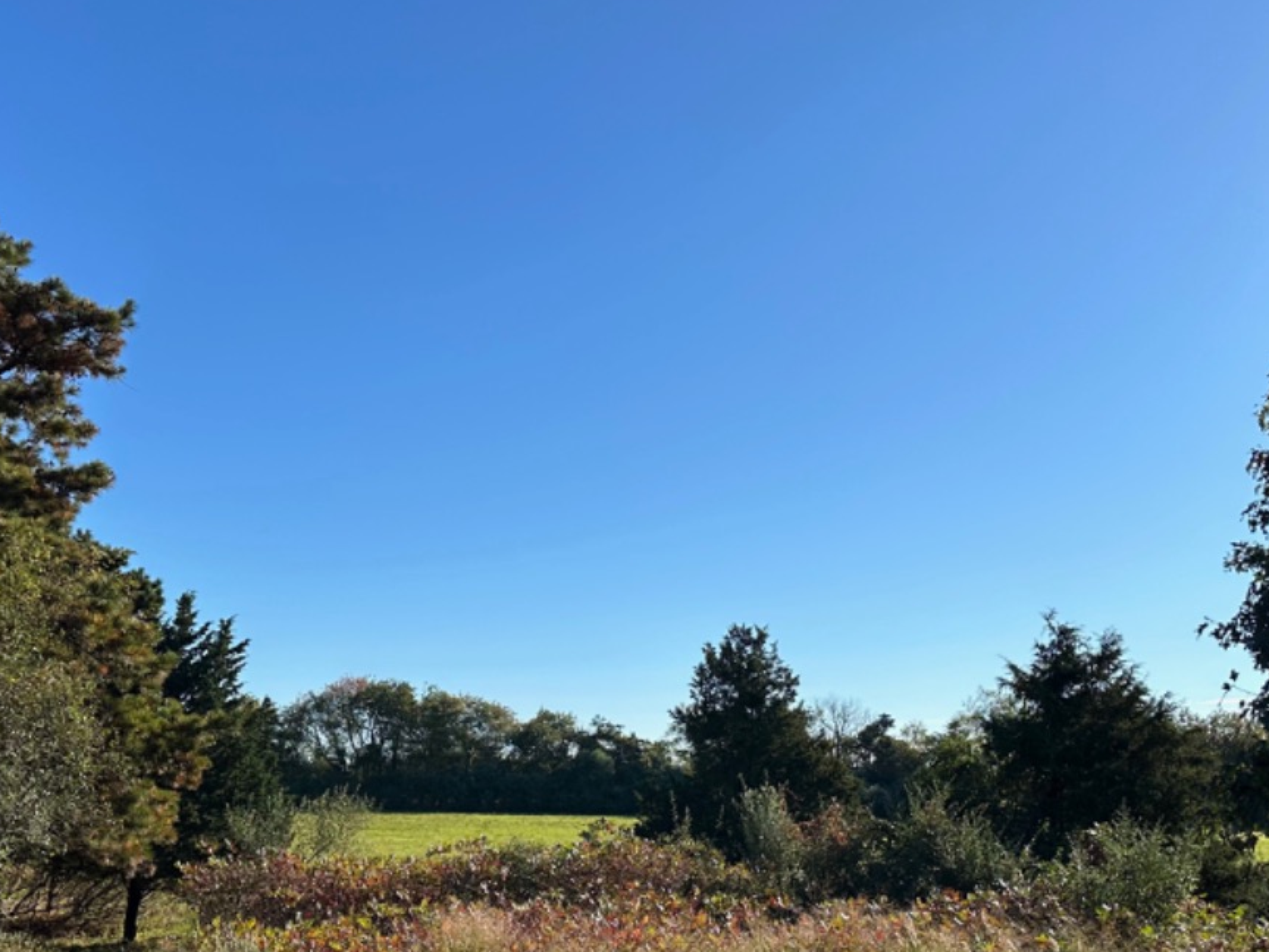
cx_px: 583
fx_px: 1466
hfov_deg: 46.8
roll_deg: -1.5
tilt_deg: +5.5
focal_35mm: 40
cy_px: 624
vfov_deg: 35.6
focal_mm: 6.86
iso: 80
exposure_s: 1/5525
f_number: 1.78
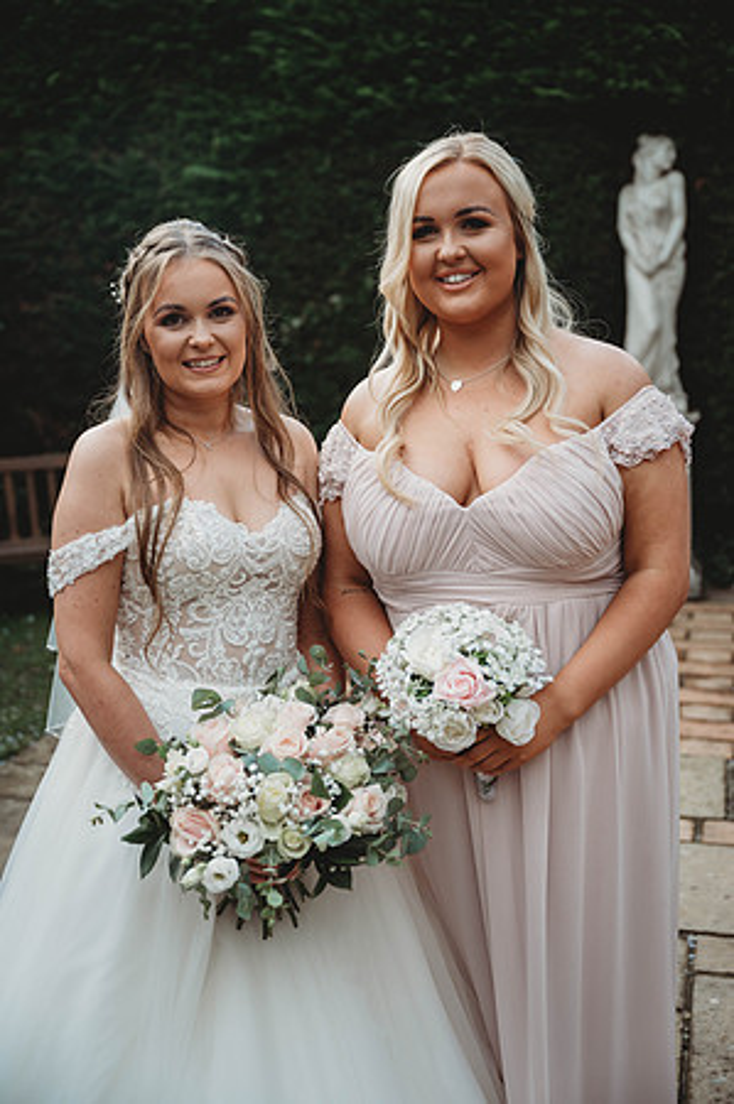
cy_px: 552
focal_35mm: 46
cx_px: 367
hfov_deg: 29.2
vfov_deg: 42.8
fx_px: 1410
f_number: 2.8
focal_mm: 46
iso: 100
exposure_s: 1/400
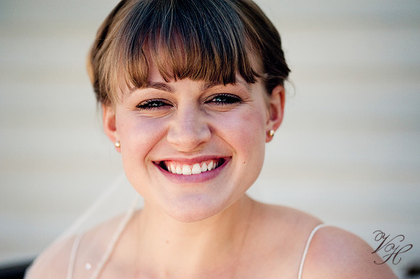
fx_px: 1224
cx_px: 210
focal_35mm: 105
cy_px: 140
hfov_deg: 19.5
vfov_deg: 13.0
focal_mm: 105
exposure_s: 1/5000
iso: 200
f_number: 2.8
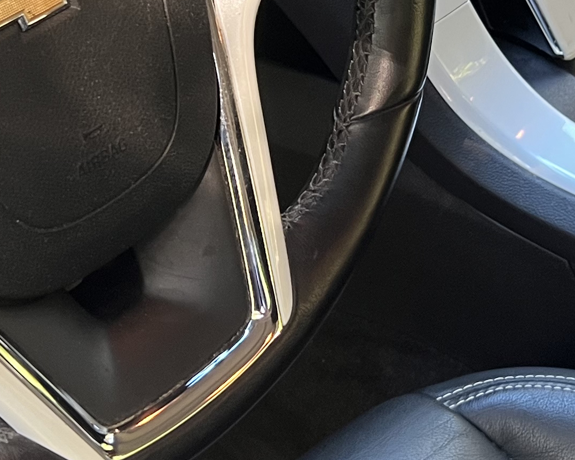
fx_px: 1617
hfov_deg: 20.1
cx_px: 377
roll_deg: +0.1
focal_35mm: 95
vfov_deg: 15.7
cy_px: -55
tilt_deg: -36.2
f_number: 1.5
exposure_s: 1/60
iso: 125
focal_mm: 5.7
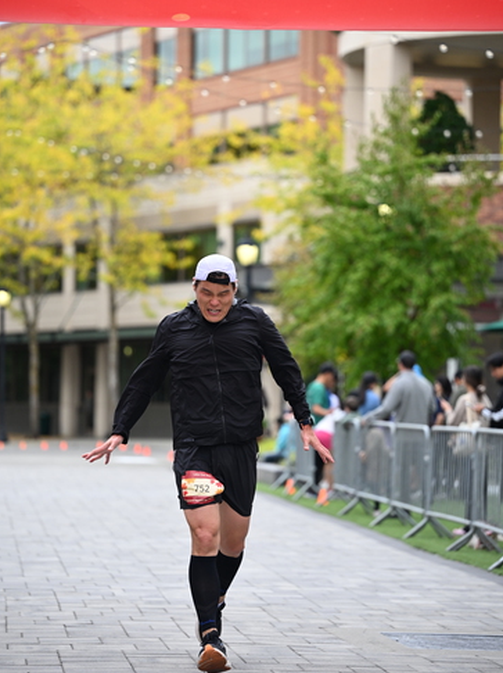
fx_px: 2541
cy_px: 294
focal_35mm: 131
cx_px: 253
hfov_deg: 11.3
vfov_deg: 15.1
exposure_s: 1/2500
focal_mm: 120
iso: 640
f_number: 2.8
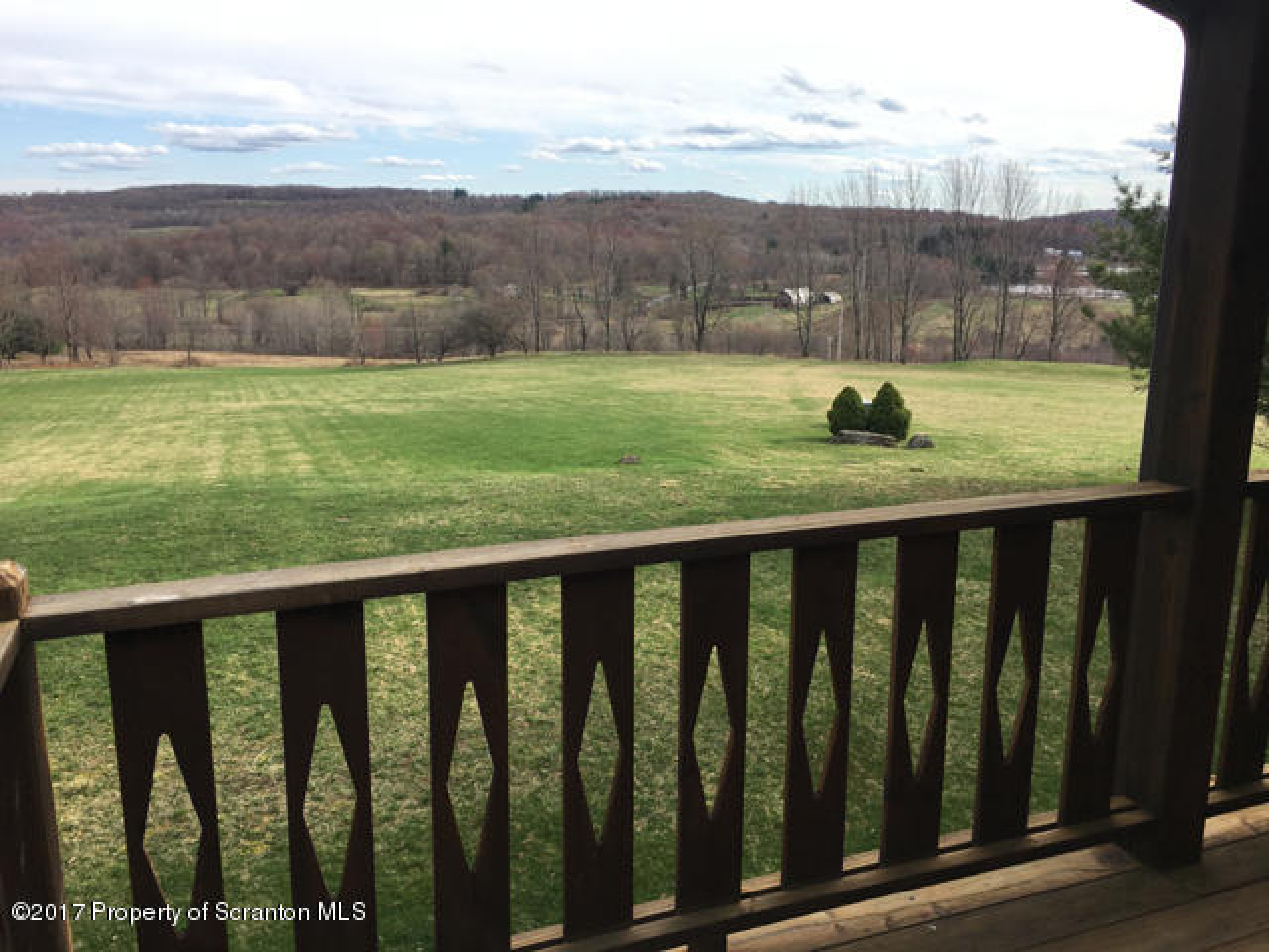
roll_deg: +0.8
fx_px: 1063
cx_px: 634
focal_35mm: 29
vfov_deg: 48.2
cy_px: 476
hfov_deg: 61.7
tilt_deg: -12.3
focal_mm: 4.15
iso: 25
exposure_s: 1/950
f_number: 2.2
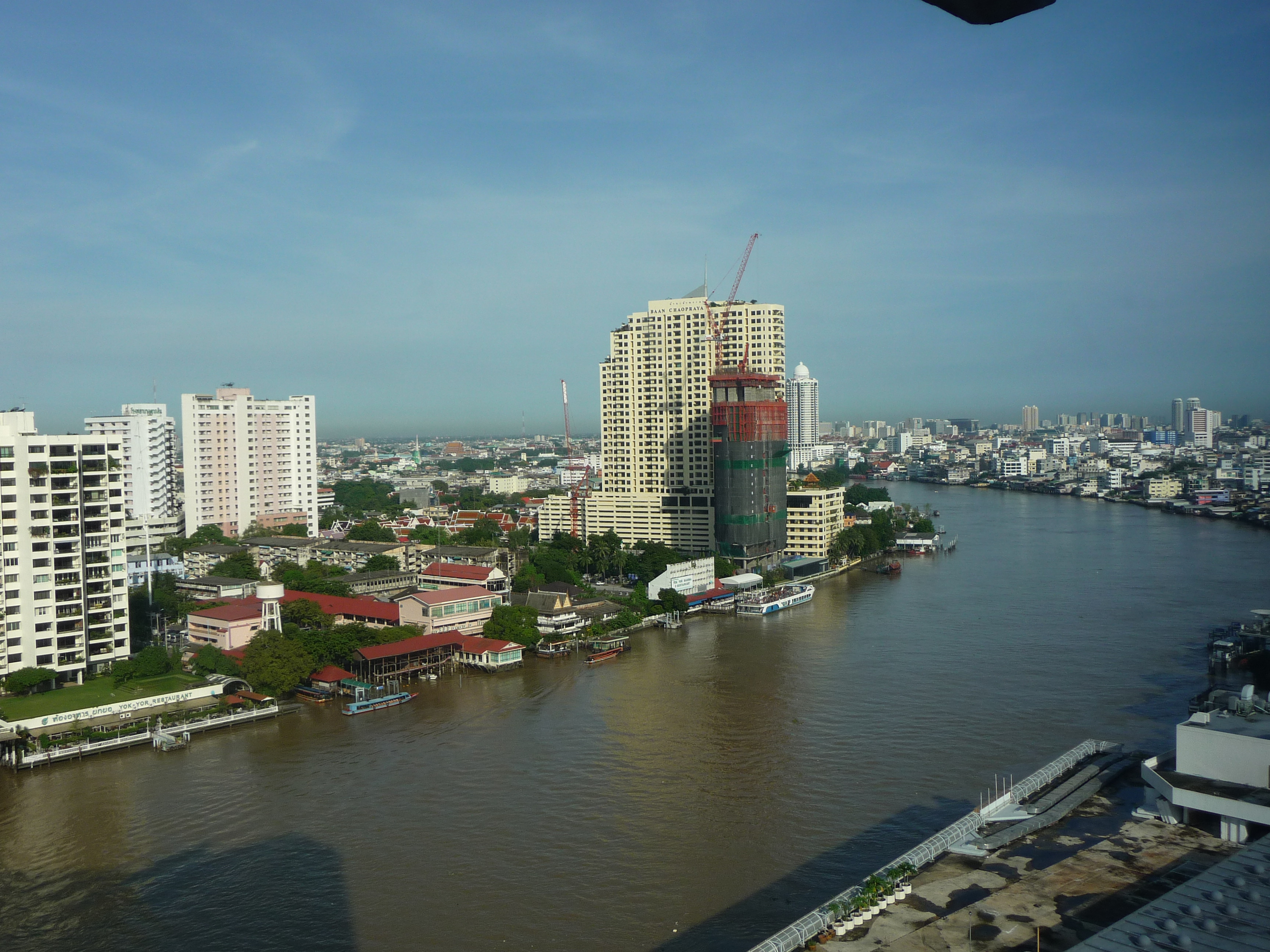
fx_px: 1247
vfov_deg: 41.8
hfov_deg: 54.0
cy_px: 476
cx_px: 635
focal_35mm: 34
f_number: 3.6
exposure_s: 1/800
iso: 100
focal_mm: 5.6
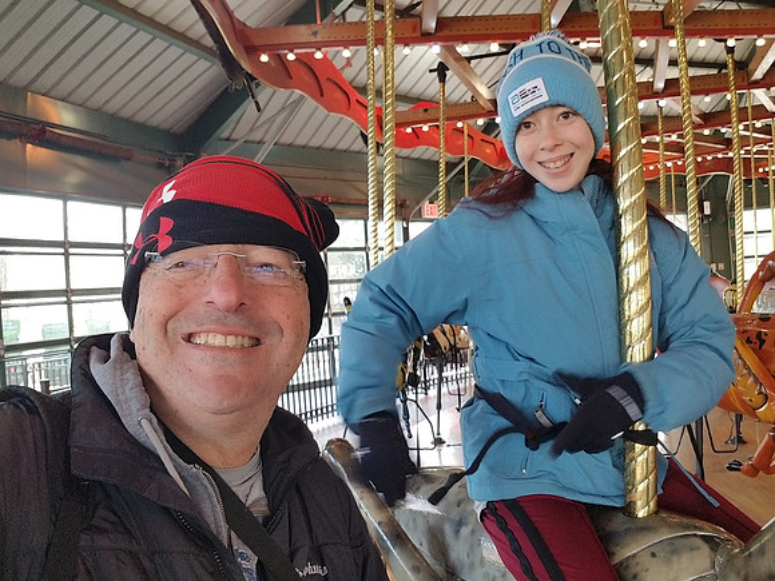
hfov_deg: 69.4
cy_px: 290
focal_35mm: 25
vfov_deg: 54.9
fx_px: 560
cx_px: 388
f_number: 1.7
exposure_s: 1/40
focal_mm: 2.95
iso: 80
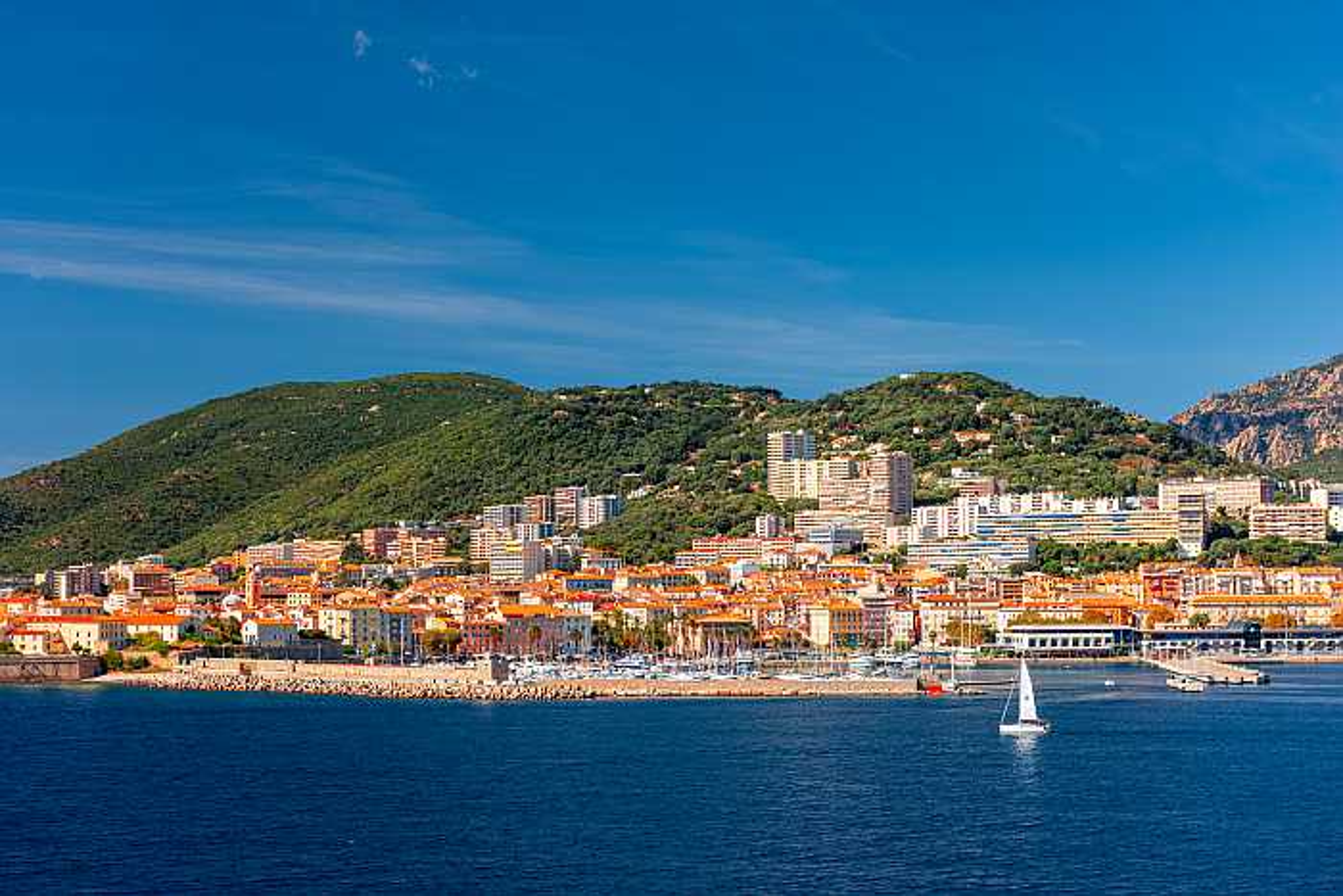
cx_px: 672
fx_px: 2463
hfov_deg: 30.5
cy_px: 448
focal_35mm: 66
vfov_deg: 20.6
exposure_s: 1/160
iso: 125
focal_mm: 66
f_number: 6.3
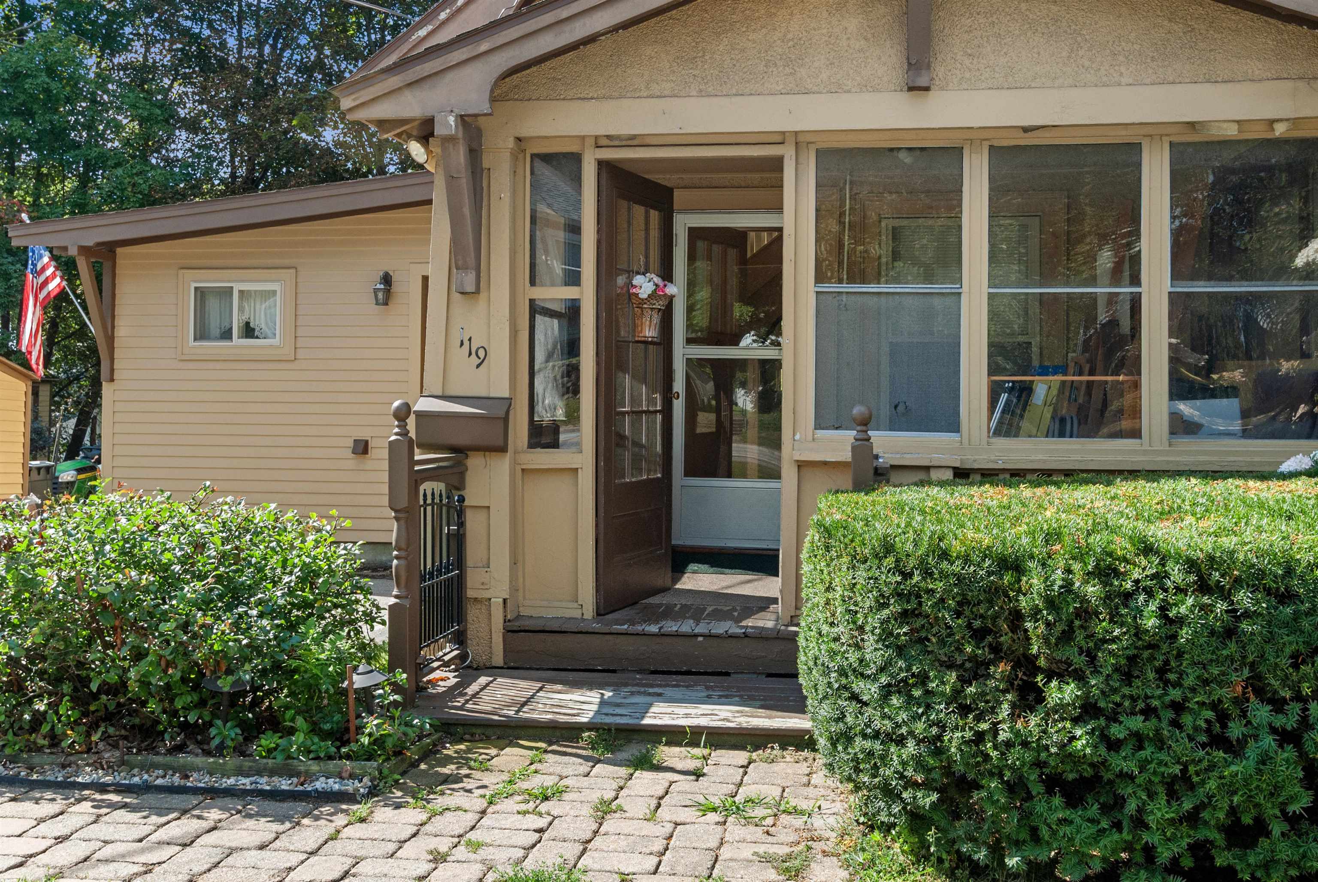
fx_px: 1100
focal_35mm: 30
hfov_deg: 61.9
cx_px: 659
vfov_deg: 43.7
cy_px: 441
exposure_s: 1/60
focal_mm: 20
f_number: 11
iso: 200
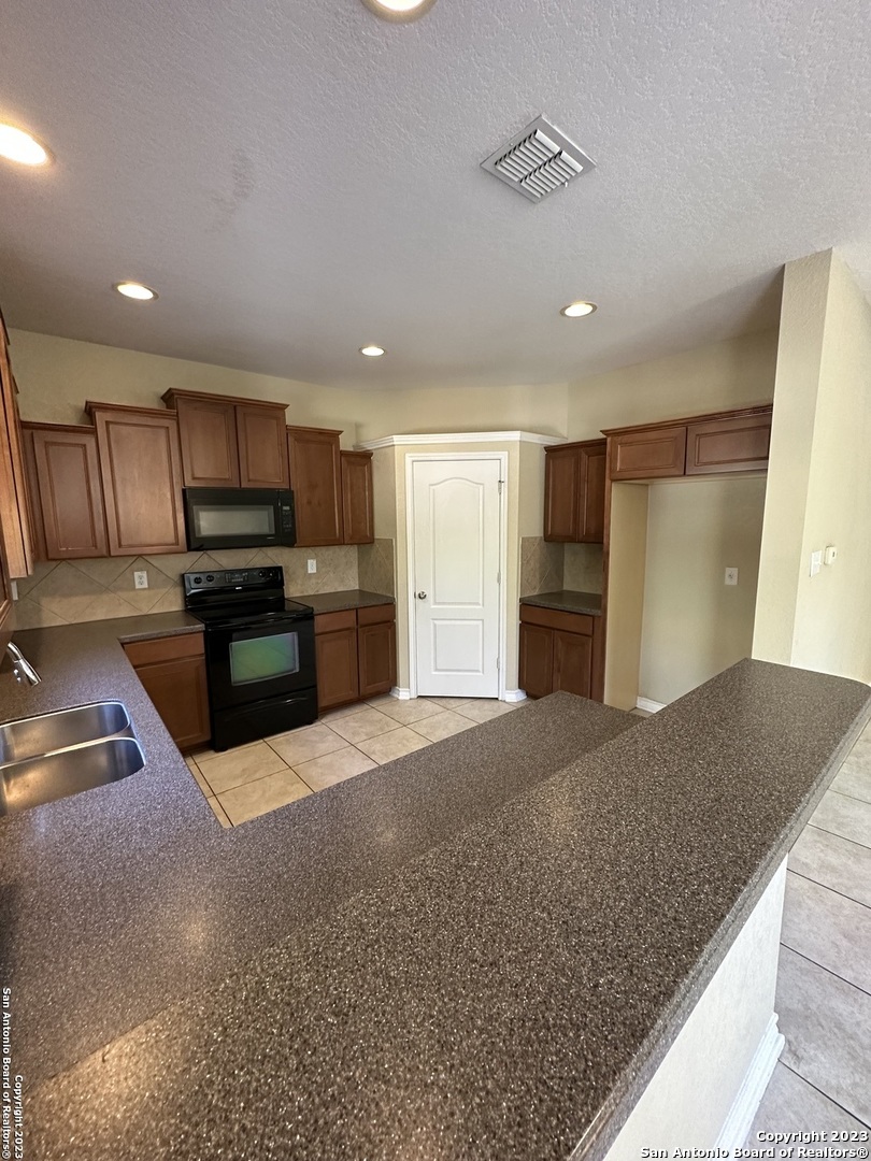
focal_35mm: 14
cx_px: 436
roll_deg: -0.1
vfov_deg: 102.1
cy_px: 580
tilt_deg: -8.2
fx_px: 470
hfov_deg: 85.7
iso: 400
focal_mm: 2.22
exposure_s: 1/60
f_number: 2.2
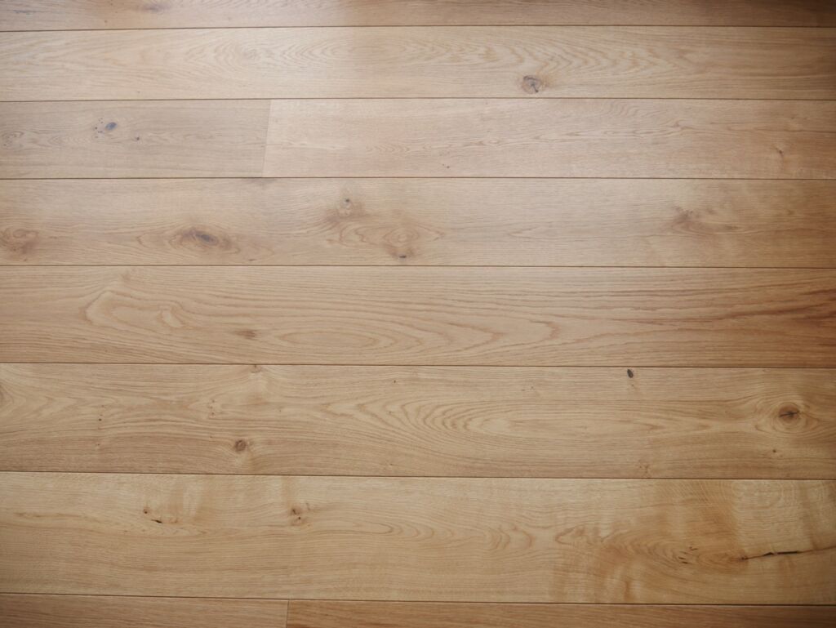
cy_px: 314
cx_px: 418
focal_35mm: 28
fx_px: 677
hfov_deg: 63.4
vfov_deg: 49.8
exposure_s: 1/125
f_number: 3.5
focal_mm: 14
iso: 200
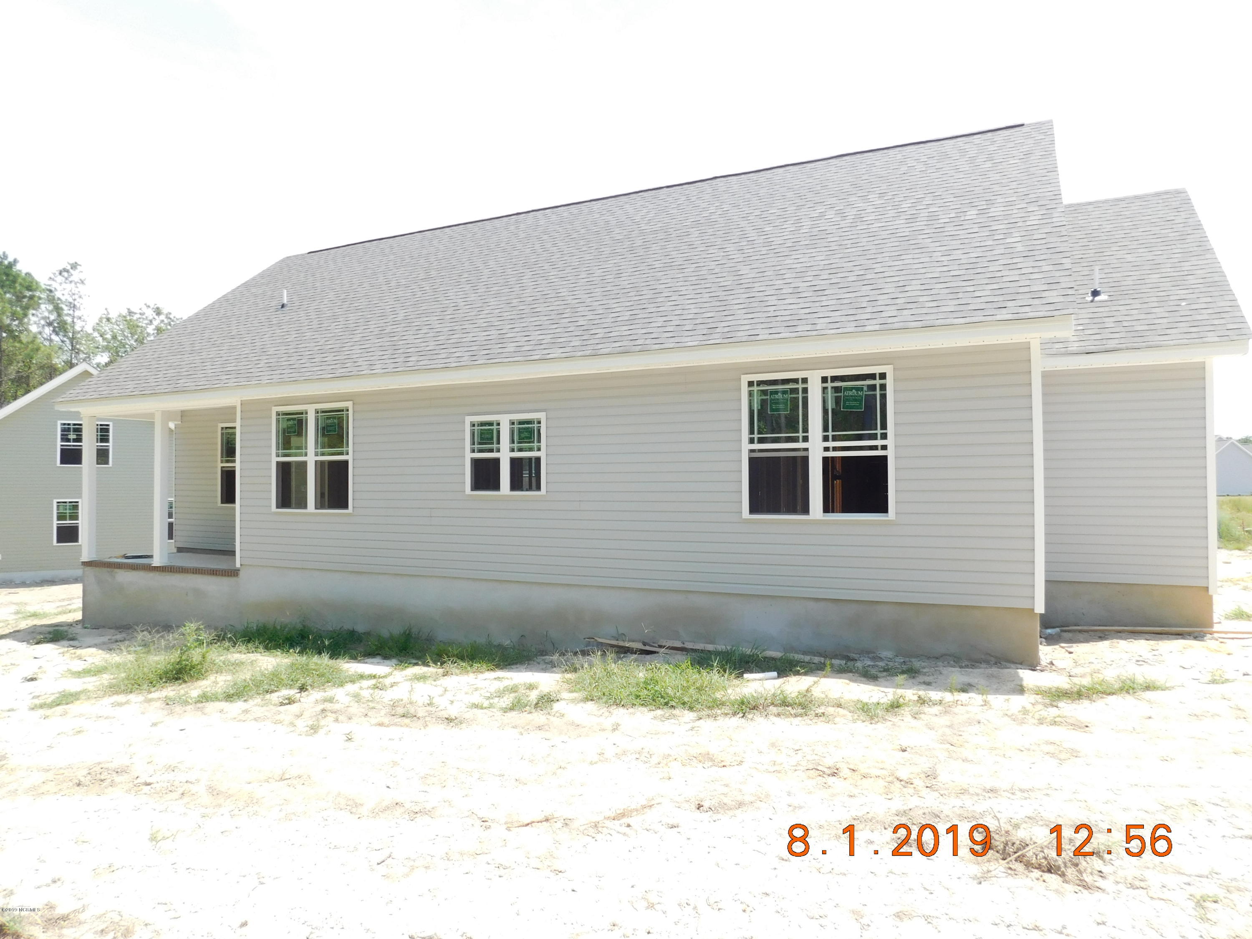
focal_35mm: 23
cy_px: 470
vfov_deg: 58.9
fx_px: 832
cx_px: 626
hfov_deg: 73.9
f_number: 3
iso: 125
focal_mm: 4
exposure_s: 1/800
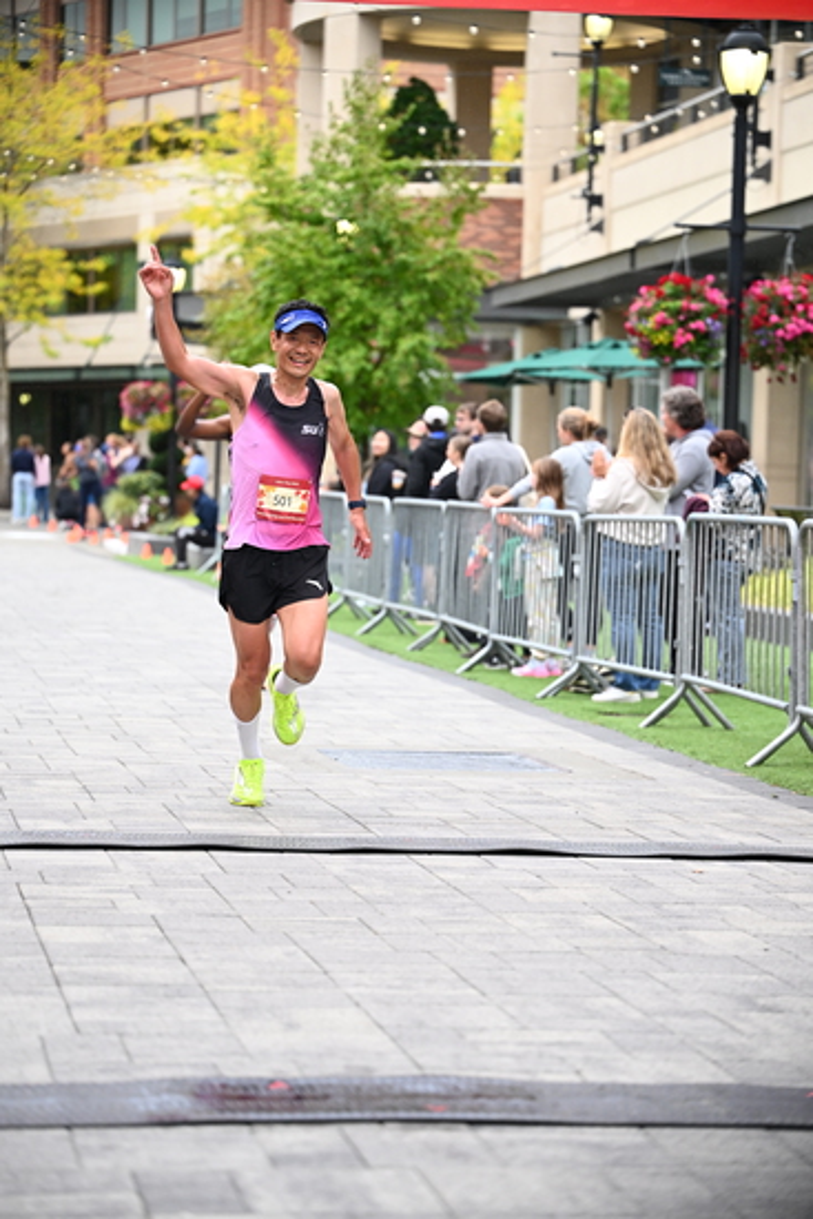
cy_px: 610
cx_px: 406
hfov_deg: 14.7
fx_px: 3148
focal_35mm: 93
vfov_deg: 21.9
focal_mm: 93
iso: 1250
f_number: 2.8
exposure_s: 1/1600
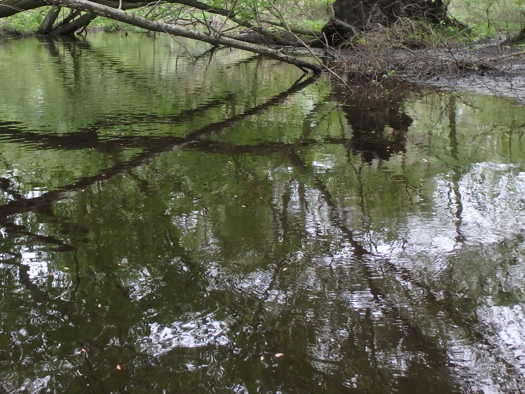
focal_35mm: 41
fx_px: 622
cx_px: 209
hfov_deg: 45.5
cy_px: 35
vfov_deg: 33.2
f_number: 3.5
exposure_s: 1/60
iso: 200
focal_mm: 3.7
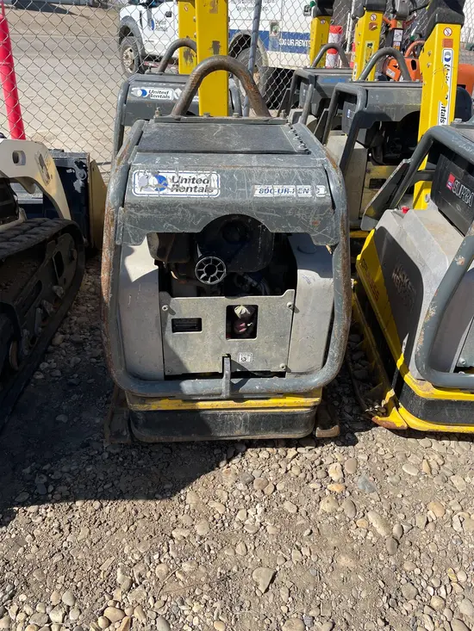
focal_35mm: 26
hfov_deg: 53.1
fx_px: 475
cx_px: 237
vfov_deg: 67.3
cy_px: 316
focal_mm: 4.2
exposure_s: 1/3861
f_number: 1.6
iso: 50
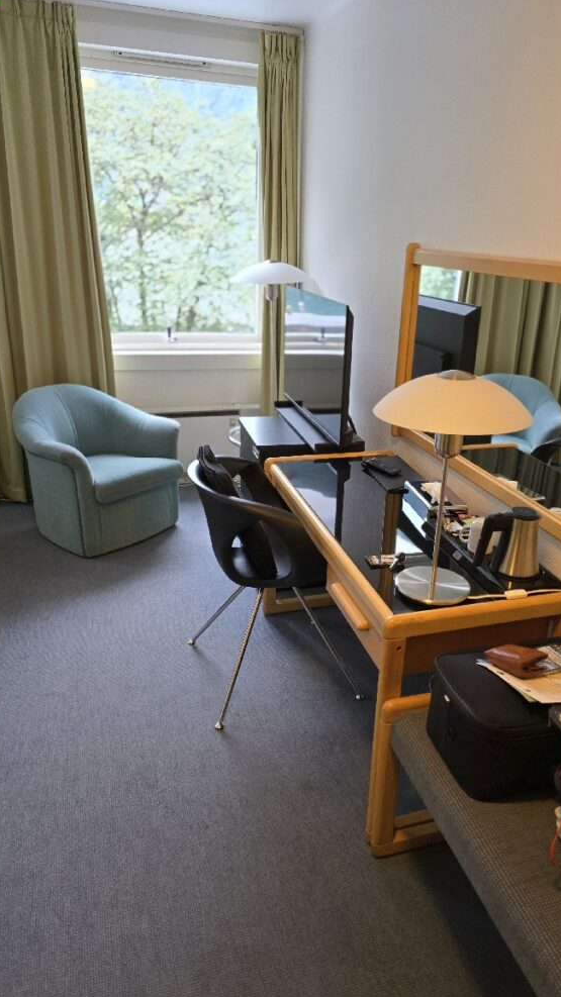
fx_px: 688
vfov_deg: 71.9
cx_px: 329
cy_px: 499
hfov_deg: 44.2
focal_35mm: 26
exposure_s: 1/100
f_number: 1.7
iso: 400
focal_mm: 6.3
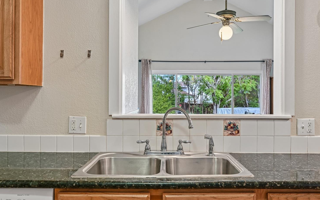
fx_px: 270
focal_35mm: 31
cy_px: 96
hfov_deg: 61.2
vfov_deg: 40.6
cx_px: 162
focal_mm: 28
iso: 400
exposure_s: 1/30
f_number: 8
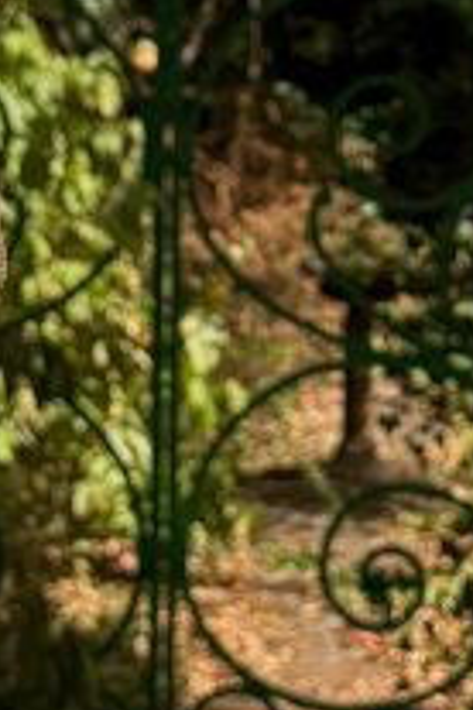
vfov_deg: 14.1
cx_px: 302
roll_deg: +0.2
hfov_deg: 9.5
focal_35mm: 145
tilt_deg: -4.8
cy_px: 213
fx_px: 2857
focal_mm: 6.76
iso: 80
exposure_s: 1/2331
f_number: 1.78
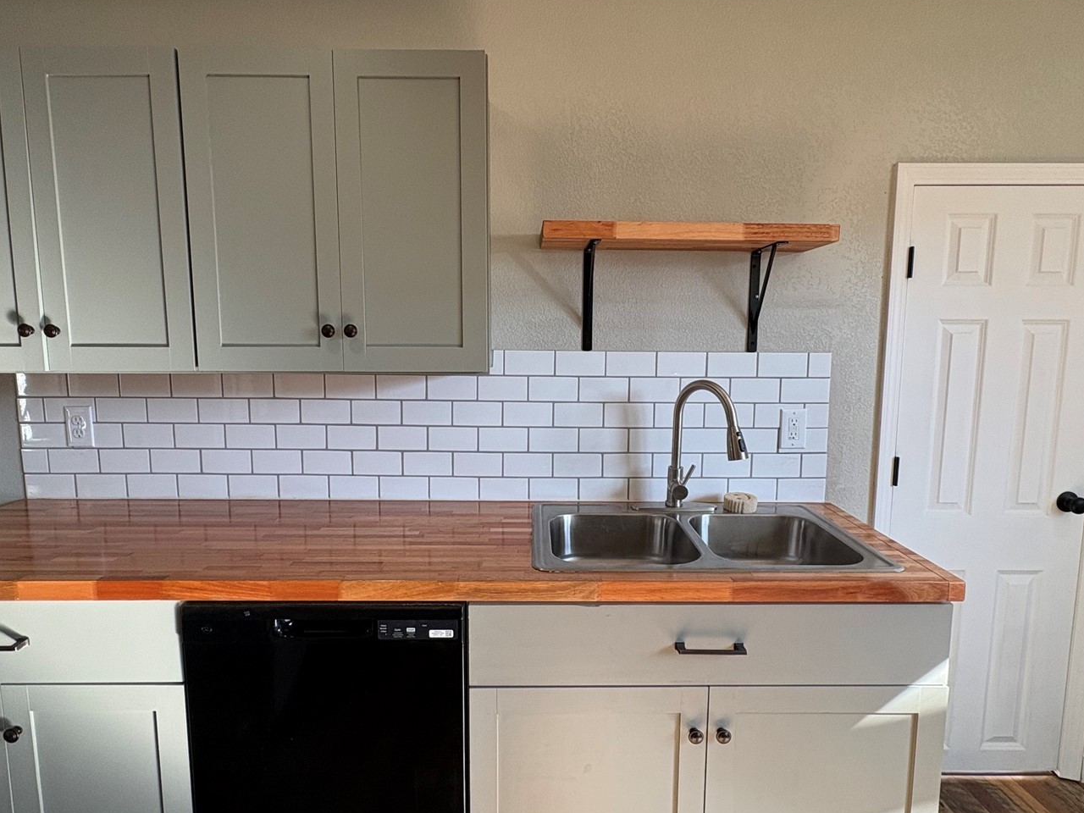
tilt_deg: -6.1
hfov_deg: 79.0
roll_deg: -0.2
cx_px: 541
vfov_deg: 63.4
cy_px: 411
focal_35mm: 21
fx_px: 658
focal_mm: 2.22
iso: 160
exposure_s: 1/99
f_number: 2.2
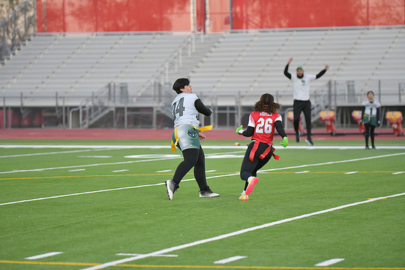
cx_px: 202
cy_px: 135
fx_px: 1800
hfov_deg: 12.8
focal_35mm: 160
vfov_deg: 8.6
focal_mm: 160
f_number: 2.8
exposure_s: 1/3200
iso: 2800
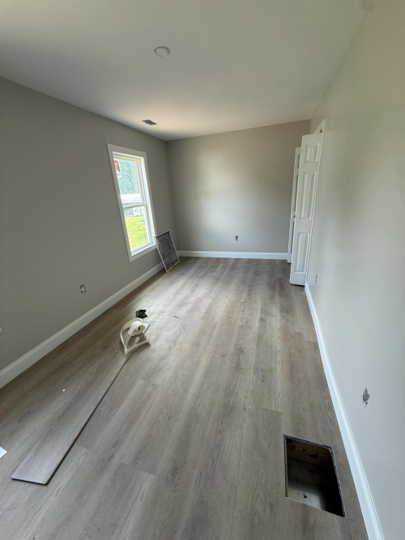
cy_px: 270
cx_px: 202
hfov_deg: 85.7
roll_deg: +2.5
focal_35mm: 14
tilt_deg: -20.4
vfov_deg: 102.1
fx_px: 218
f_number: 2.2
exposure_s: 1/99
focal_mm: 2.22
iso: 100
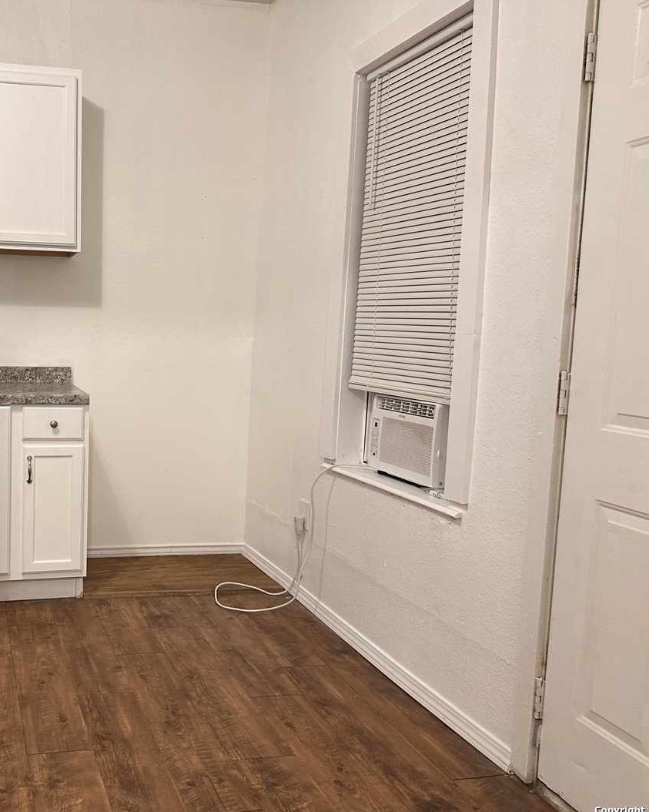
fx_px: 768
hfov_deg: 43.5
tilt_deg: -5.6
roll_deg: -2.0
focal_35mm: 32
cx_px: 122
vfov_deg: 55.7
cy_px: 413
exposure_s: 1/60
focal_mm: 6.86
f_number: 1.78
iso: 200
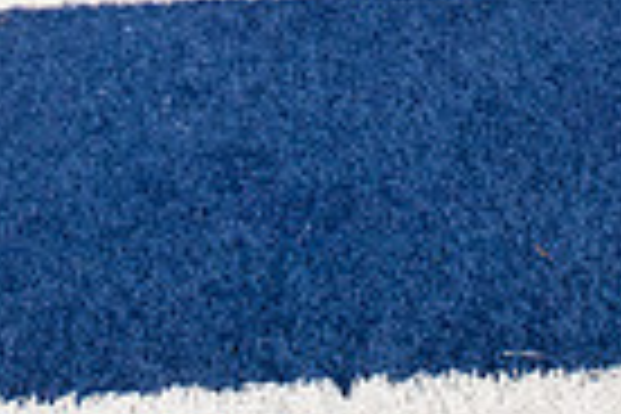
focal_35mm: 98
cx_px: 342
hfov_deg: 20.8
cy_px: -549
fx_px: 1690
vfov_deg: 11.7
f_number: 7.1
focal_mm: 30
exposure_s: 1/400
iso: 100
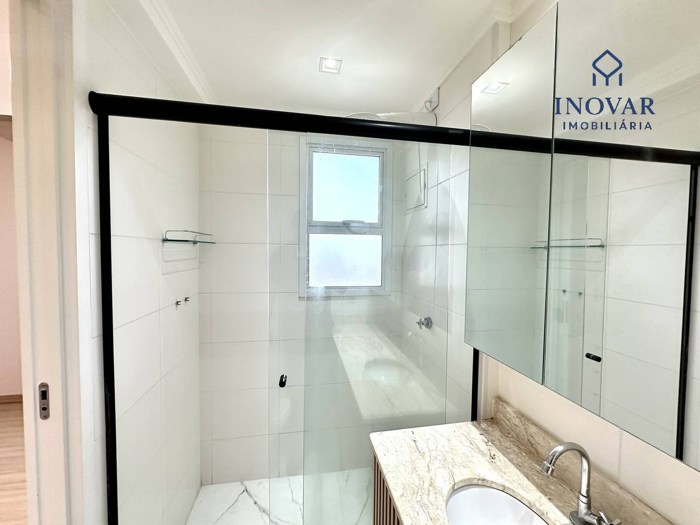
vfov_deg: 85.7
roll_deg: -2.2
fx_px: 283
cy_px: 262
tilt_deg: -1.4
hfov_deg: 102.1
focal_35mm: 14
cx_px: 350
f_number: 2.2
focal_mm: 2.22
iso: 160
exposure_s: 1/120
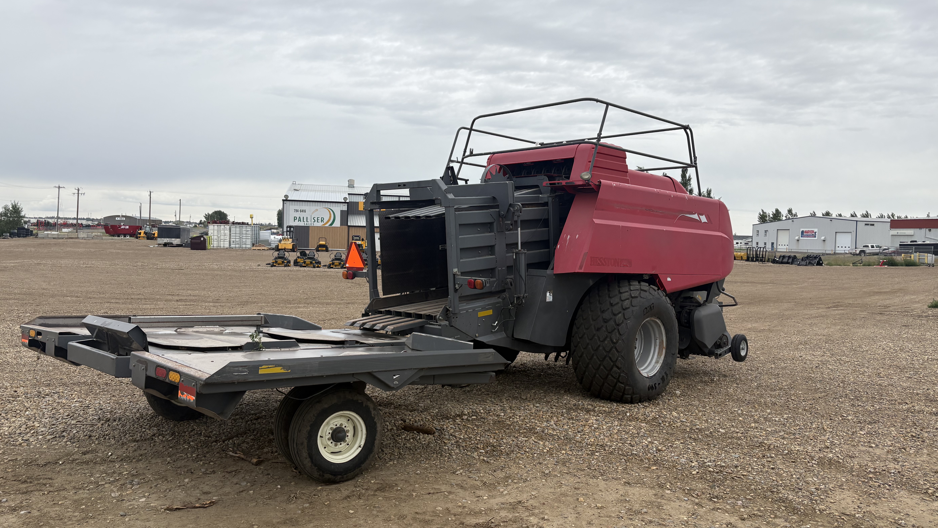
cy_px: 248
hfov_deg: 66.1
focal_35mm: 29
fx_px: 721
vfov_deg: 40.2
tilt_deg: +0.7
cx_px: 467
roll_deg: -1.3
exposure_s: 1/1099
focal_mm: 5.96
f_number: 1.6
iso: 50
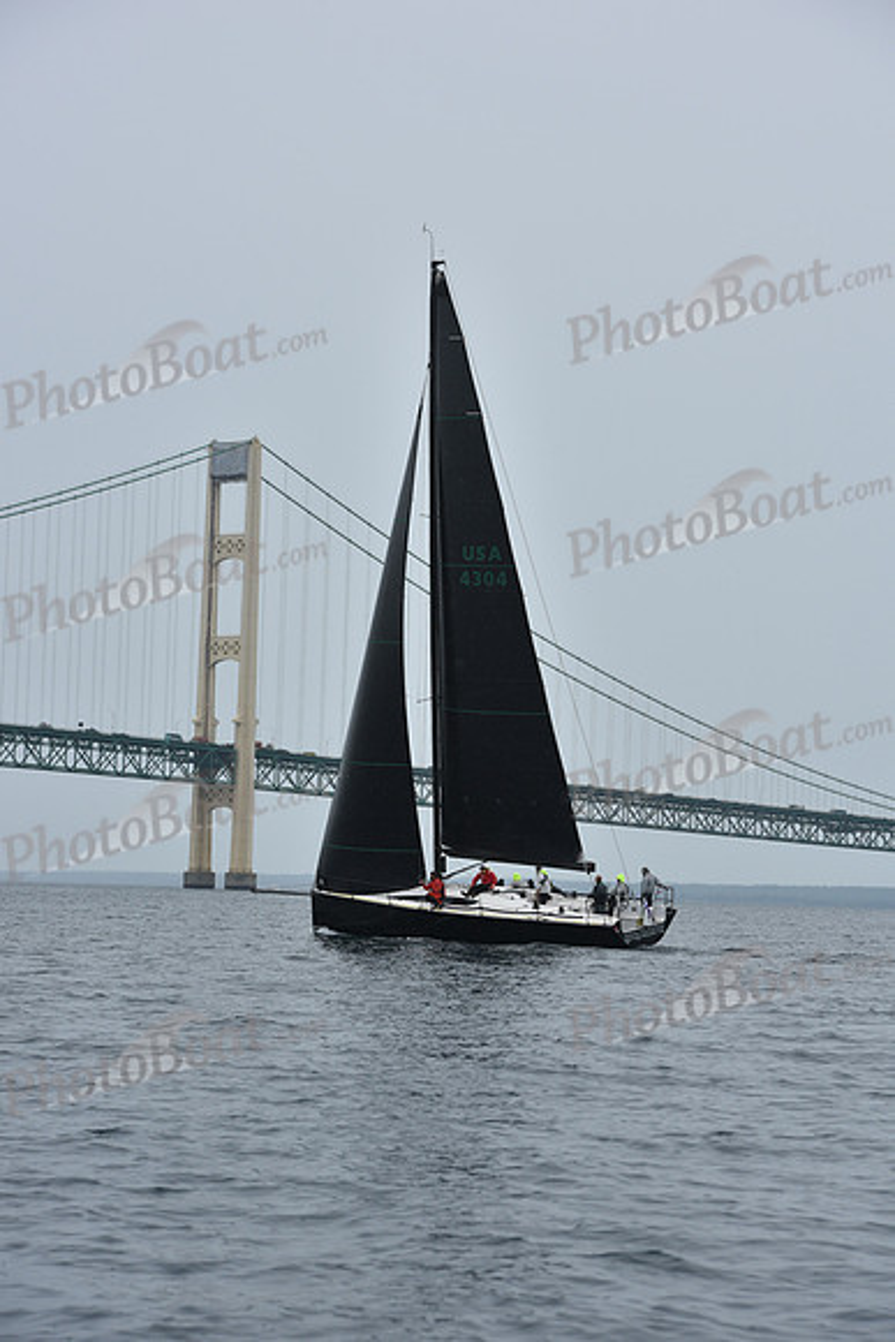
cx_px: 448
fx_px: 3652
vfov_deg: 20.8
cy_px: 671
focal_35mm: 98
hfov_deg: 14.0
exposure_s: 1/800
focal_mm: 98
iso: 250
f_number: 6.3
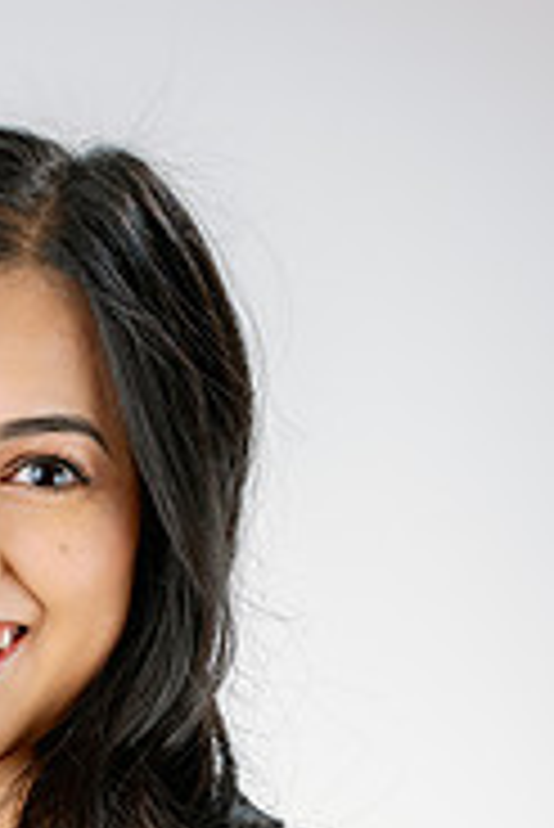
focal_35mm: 171
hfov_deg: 8.0
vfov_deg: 11.8
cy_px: 914
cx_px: -27
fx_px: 3940
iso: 125
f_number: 8
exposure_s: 1/160
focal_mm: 70
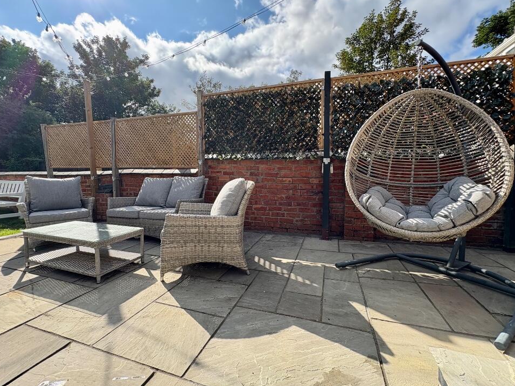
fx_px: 223
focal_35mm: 15
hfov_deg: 98.2
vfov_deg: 81.7
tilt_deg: -1.9
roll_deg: -0.3
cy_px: 185
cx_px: 259
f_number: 2.2
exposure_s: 1/669
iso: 50
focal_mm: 2.22
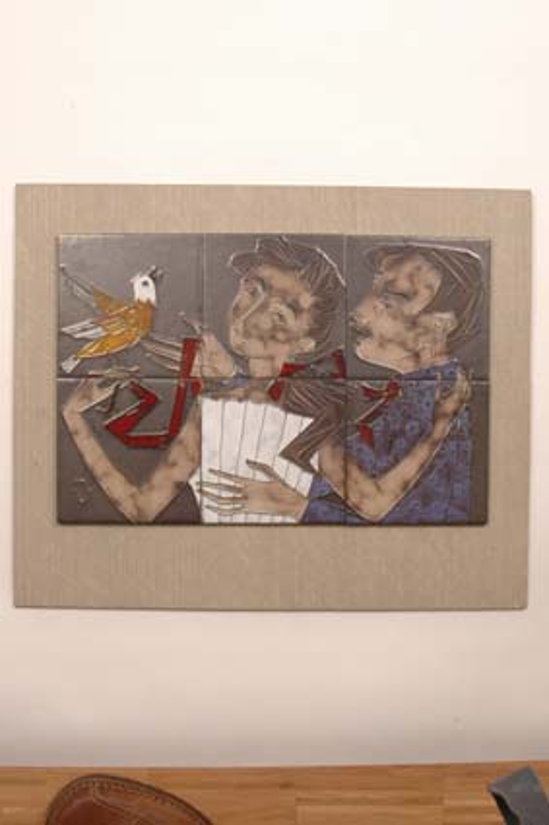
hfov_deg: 28.9
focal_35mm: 46
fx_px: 1064
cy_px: 412
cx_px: 274
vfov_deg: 42.3
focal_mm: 31
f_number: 22
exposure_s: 3
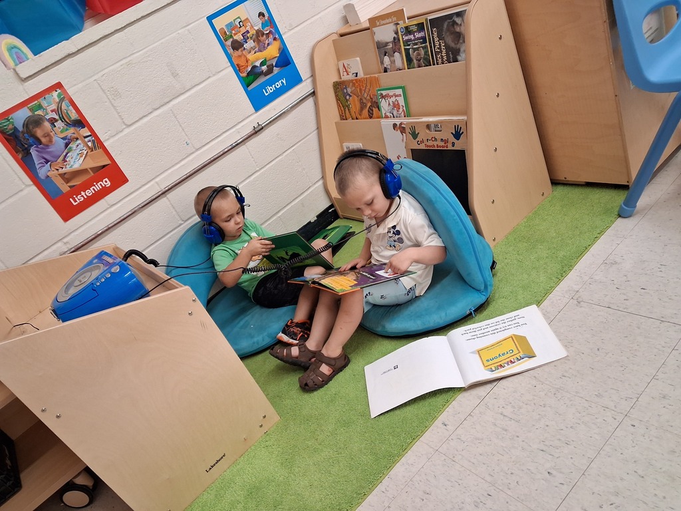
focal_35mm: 27
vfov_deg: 51.4
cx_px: 340
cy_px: 256
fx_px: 531
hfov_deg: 65.3
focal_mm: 4
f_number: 1.8
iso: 320
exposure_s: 1/60
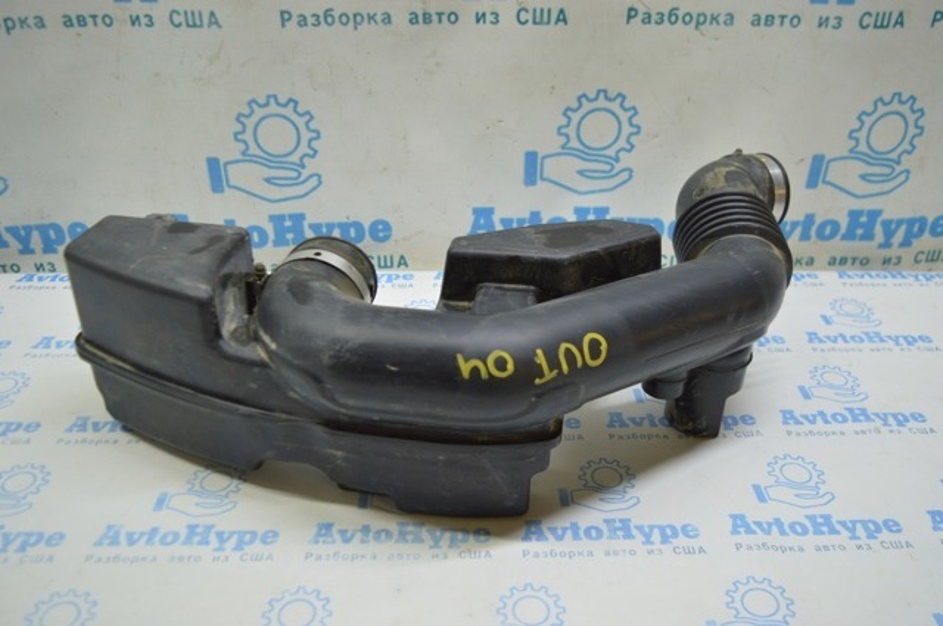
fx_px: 824
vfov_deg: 41.6
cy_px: 313
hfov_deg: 59.6
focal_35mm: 32
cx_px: 472
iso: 400
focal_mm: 21
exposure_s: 1/60
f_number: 3.8
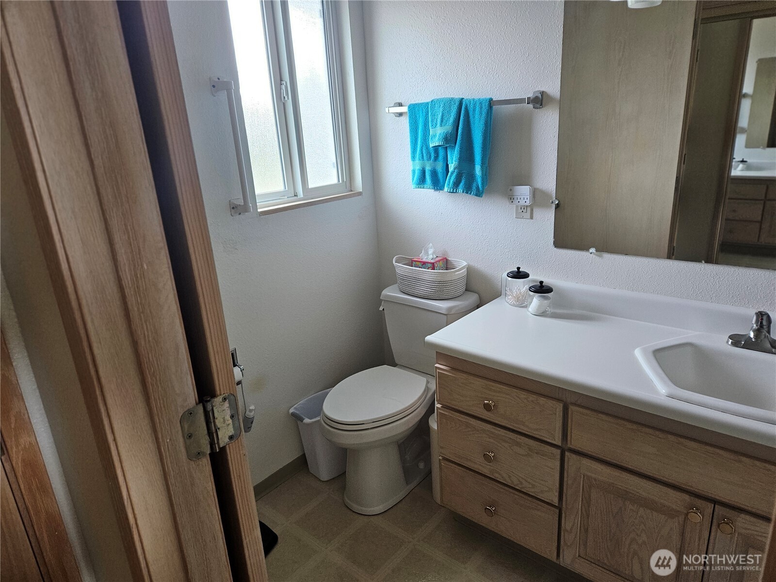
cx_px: 388
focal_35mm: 23
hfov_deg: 73.9
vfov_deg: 58.9
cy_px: 291
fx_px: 516
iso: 320
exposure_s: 1/120
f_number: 1.8
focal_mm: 5.4
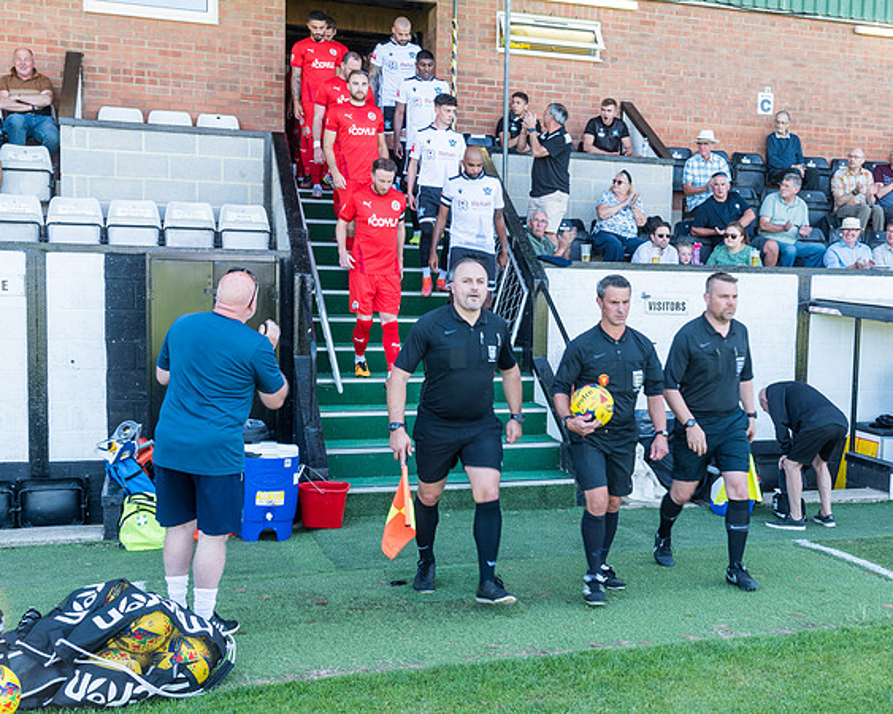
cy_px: 365
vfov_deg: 34.2
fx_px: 1160
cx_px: 597
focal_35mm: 44
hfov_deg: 41.5
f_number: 8
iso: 200
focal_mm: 35
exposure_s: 1/60
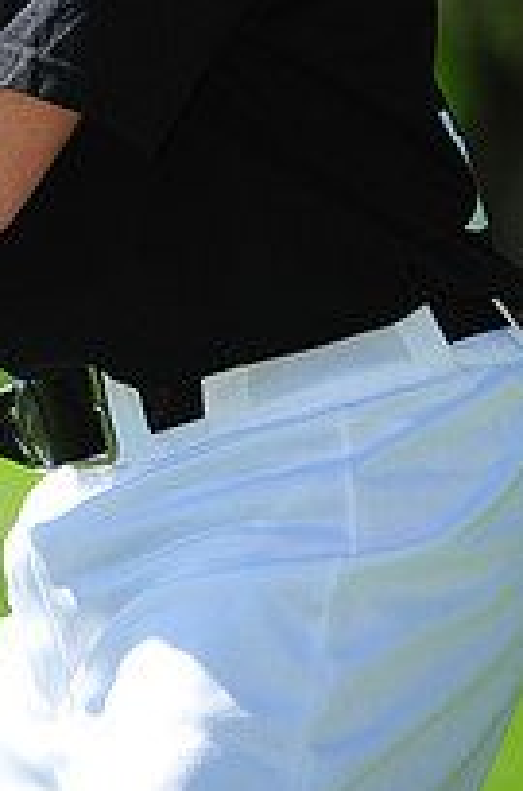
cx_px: -4
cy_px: -275
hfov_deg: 4.0
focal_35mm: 342
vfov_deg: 6.0
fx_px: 7490
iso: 200
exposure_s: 1/640
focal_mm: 120
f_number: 5
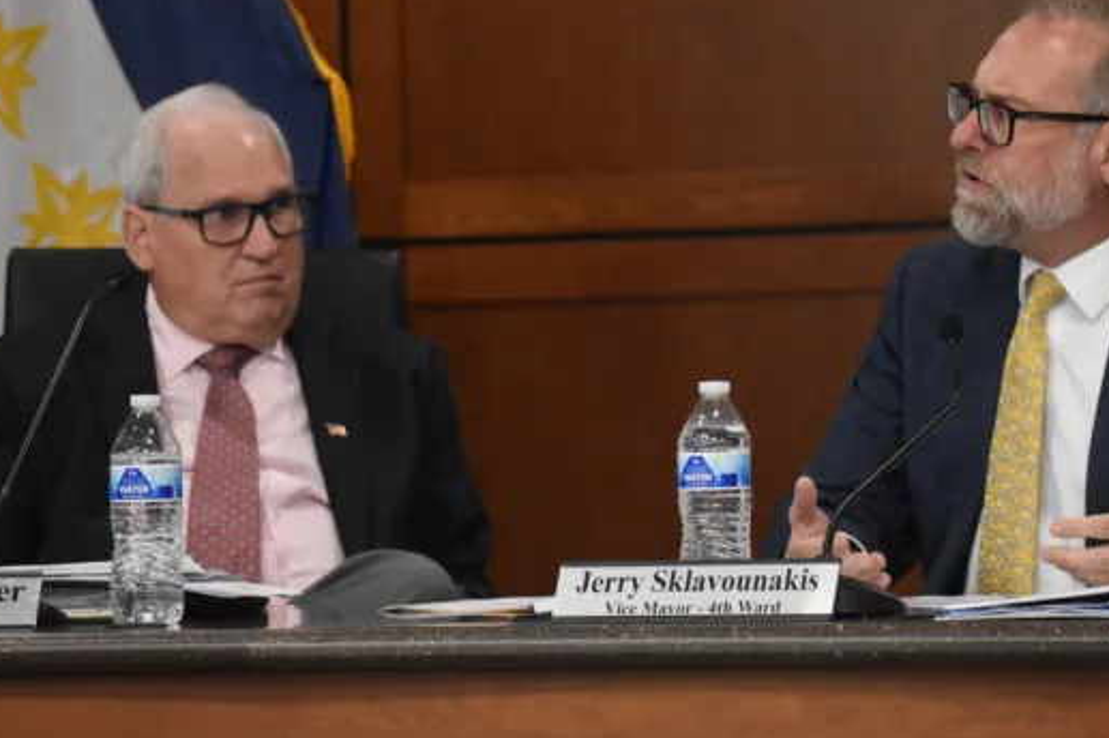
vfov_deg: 7.0
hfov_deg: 10.5
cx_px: 669
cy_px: 253
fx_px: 6034
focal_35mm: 196
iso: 4500
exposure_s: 1/250
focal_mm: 90
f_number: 4.8
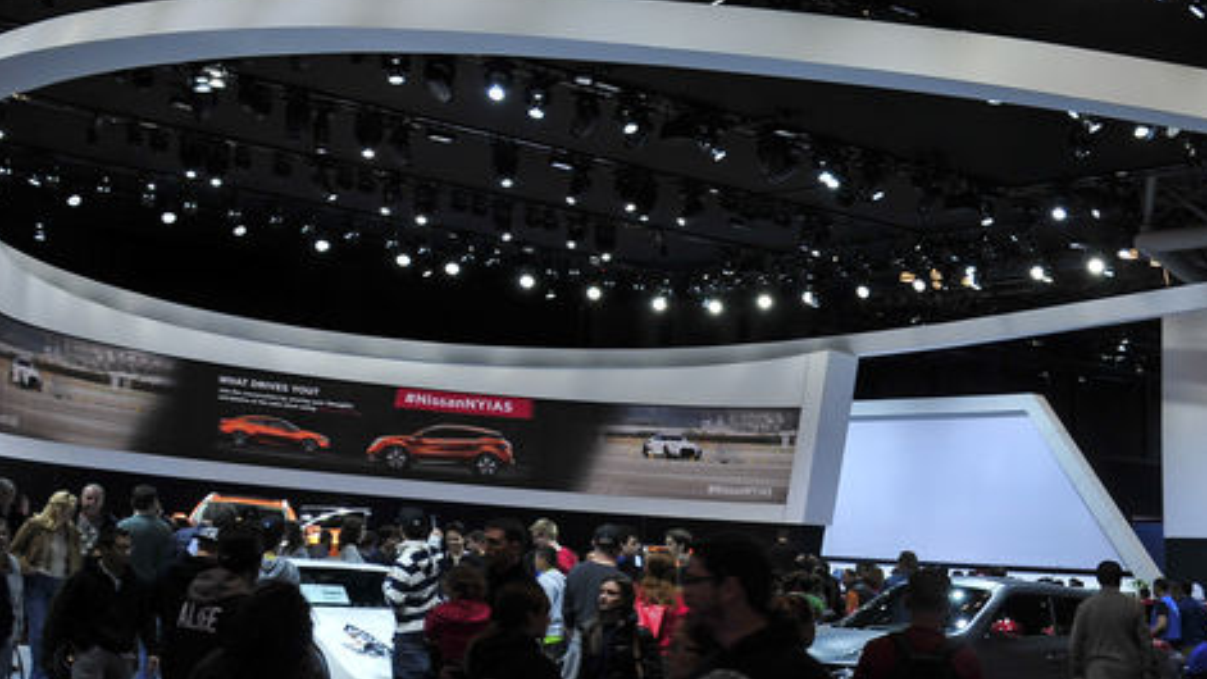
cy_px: 91
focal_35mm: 54
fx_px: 1728
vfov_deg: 21.8
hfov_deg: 37.3
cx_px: 940
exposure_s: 1/50
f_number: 7.1
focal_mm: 18
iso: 200
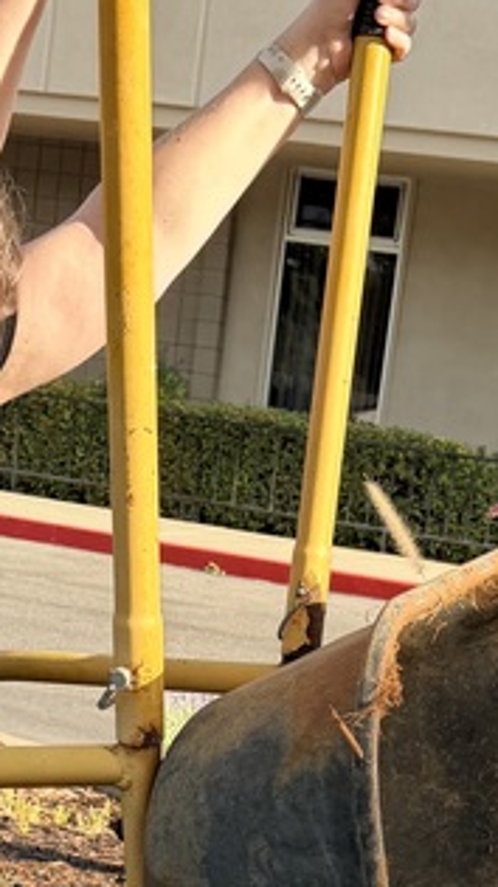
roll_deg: -5.7
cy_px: 935
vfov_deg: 23.7
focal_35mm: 85
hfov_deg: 14.2
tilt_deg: -9.8
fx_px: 1997
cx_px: 366
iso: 100
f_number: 1.78
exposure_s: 1/1018
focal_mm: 6.76
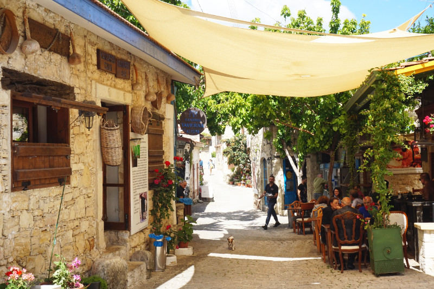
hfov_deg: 40.0
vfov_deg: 27.2
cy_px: 144
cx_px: 217
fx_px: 597
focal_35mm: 50
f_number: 11
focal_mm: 33
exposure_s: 1/80
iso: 100
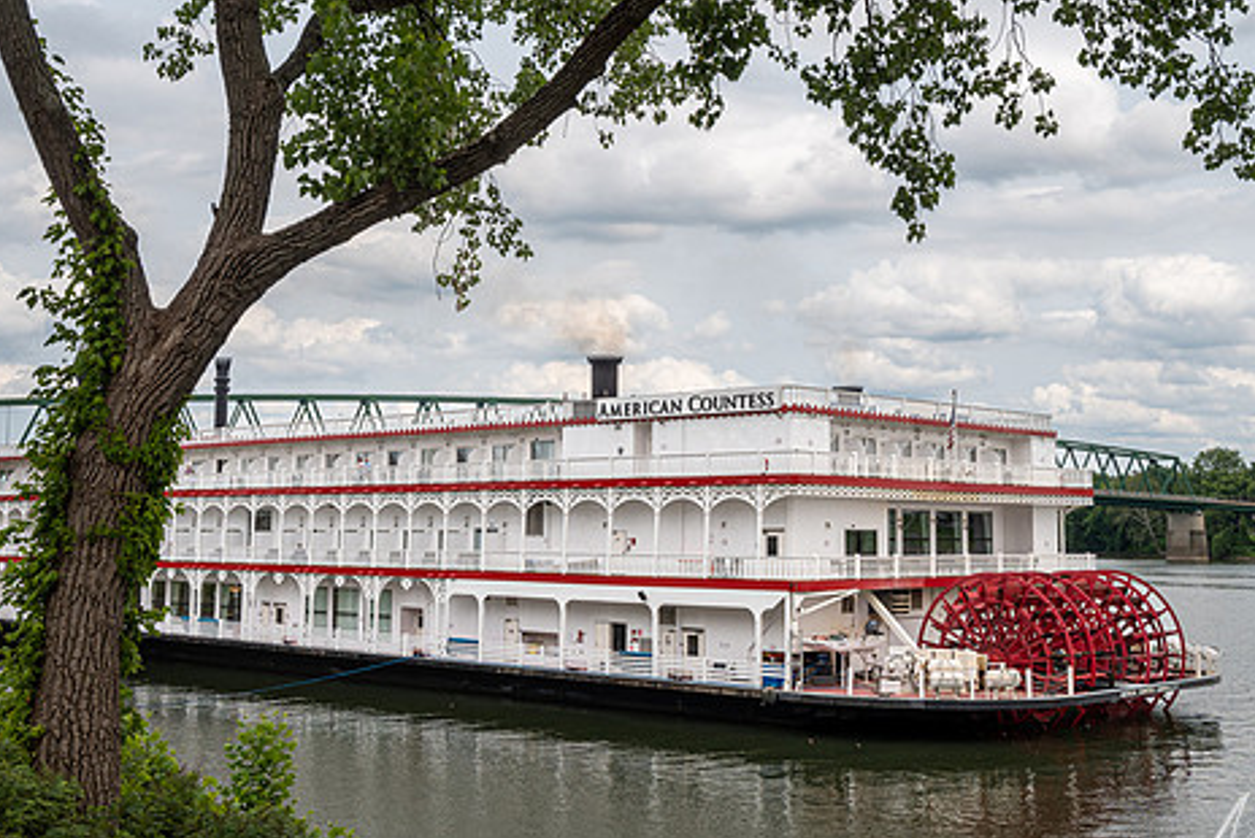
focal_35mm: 45
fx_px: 1570
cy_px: 369
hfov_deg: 43.6
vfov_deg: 29.9
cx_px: 636
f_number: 11
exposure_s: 1/250
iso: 125
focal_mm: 24
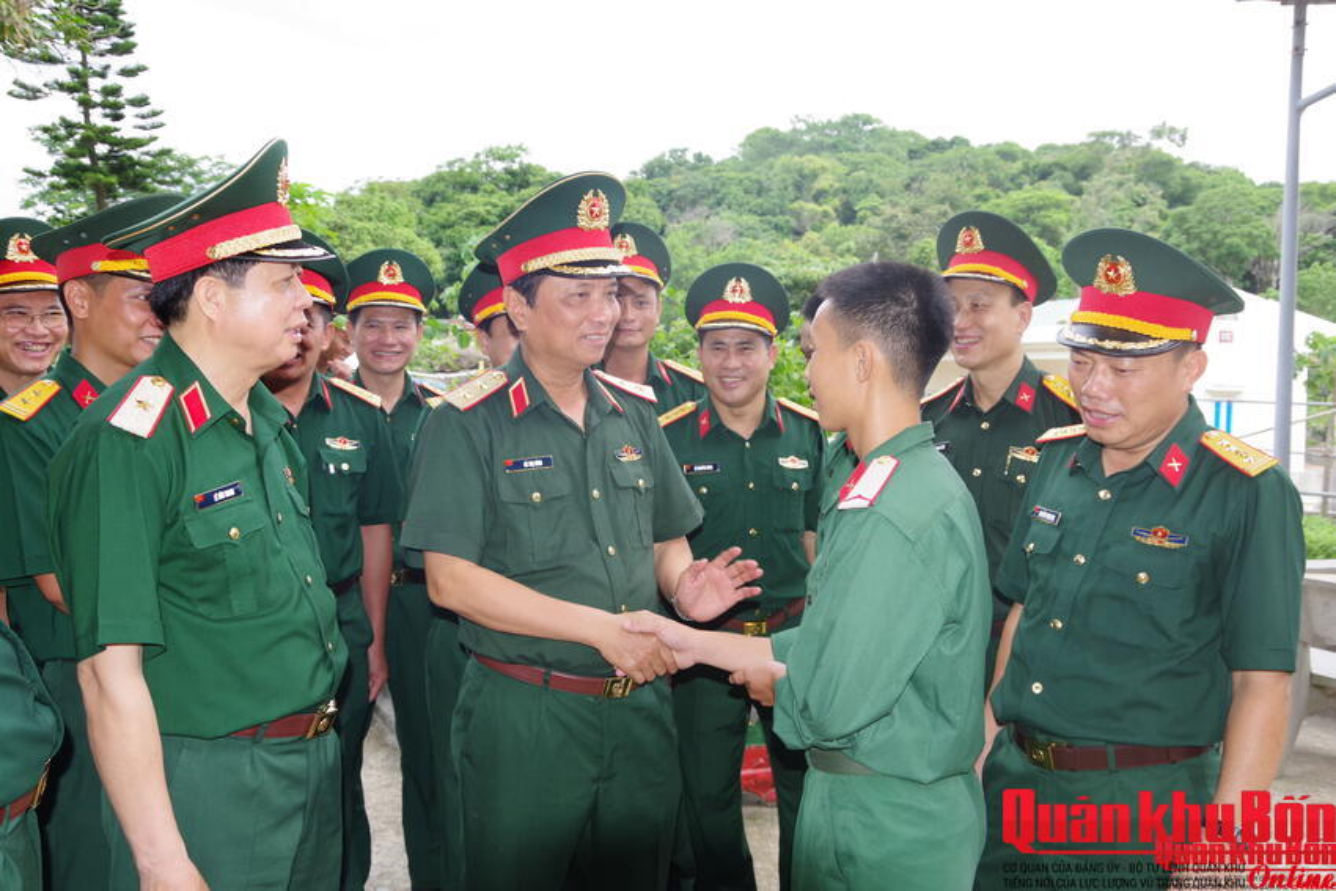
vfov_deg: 42.3
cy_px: 446
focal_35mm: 31
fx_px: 1151
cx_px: 668
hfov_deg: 60.3
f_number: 7.1
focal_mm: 21
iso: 400
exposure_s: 1/180
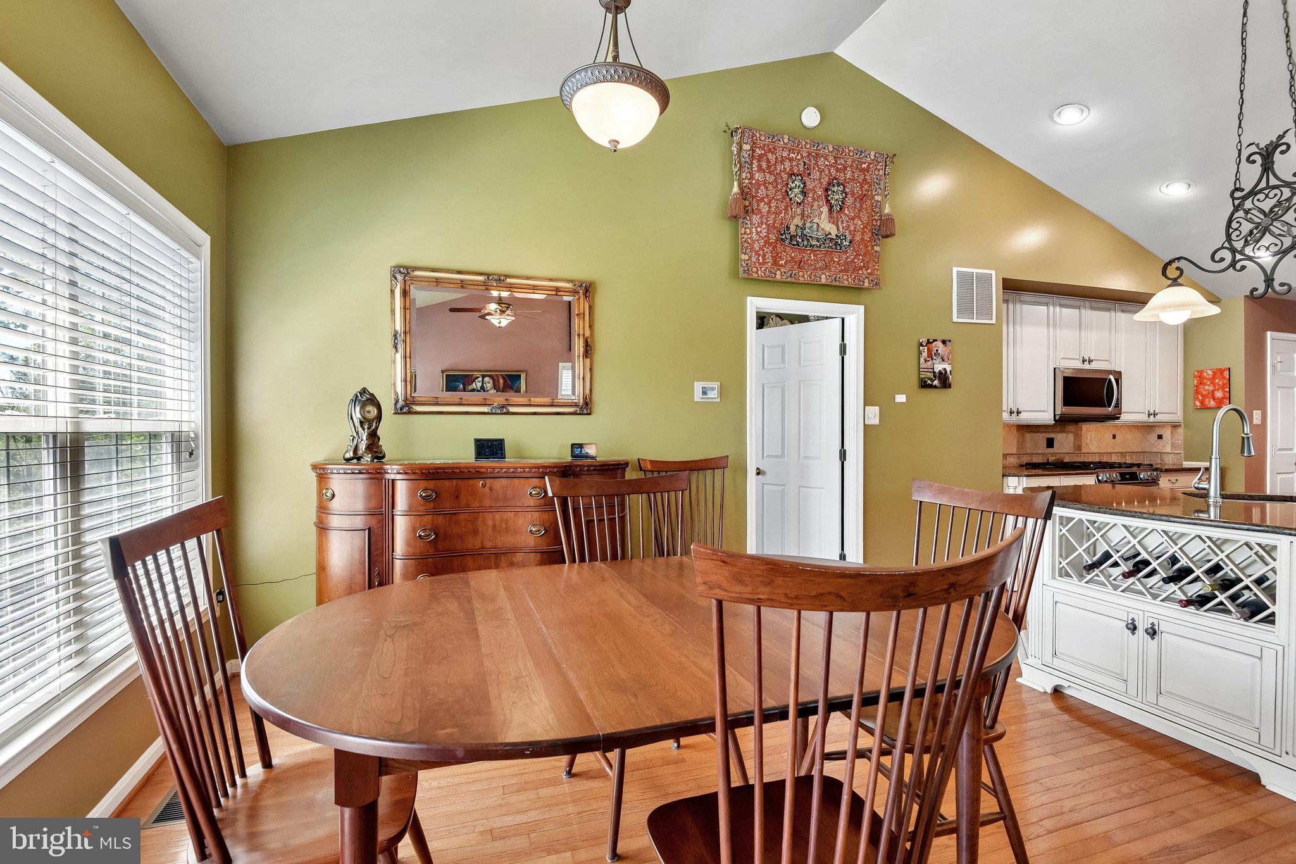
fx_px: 576
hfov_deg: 96.7
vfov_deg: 73.7
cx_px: 648
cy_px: 432
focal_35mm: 16
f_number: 8
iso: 400
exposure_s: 1/10
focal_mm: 16
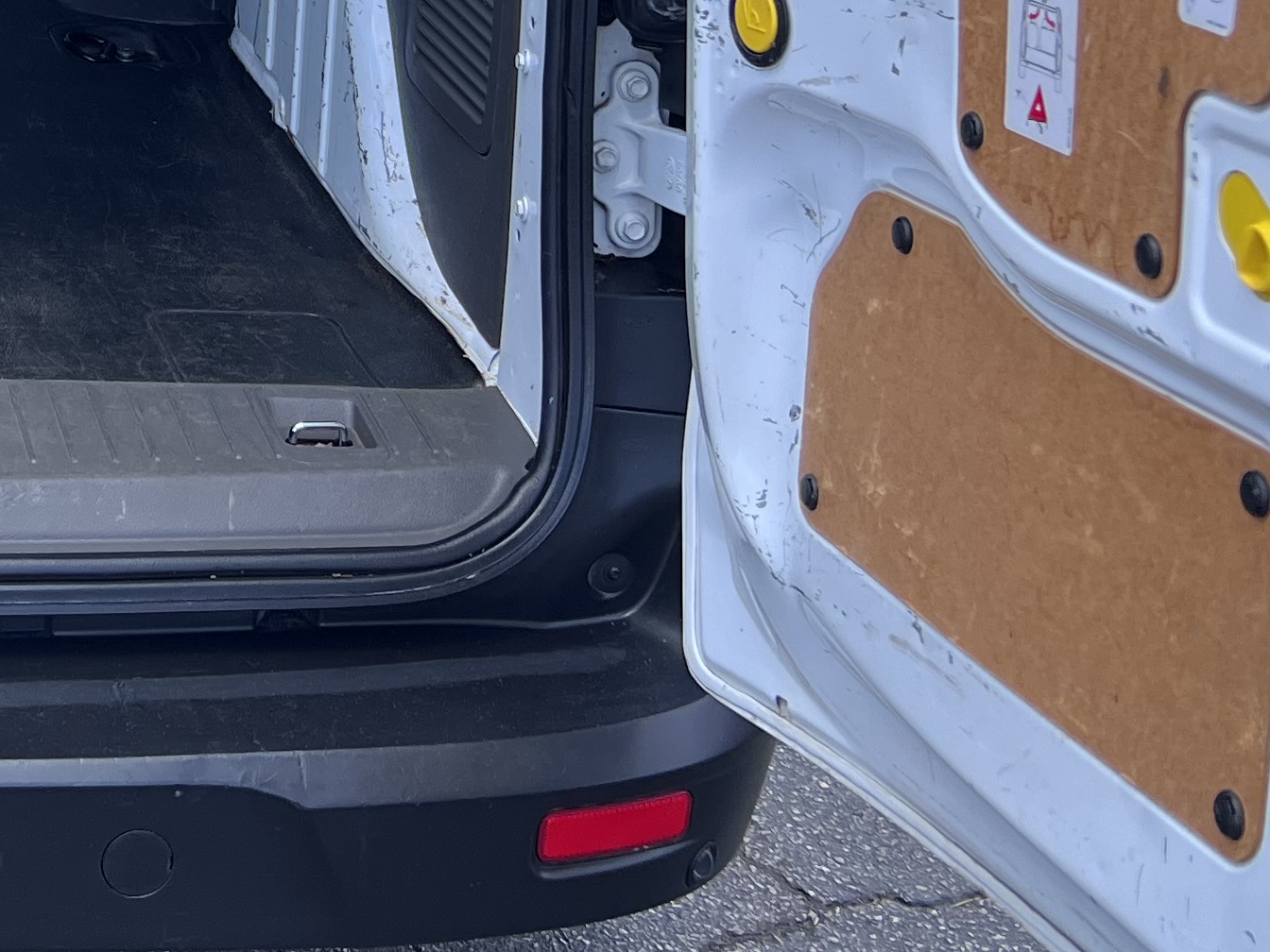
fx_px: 2862
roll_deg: -1.0
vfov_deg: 17.6
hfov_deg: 22.9
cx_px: -261
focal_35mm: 78
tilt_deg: -8.8
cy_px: -316
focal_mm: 5.7
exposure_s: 1/1252
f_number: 1.5
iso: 50
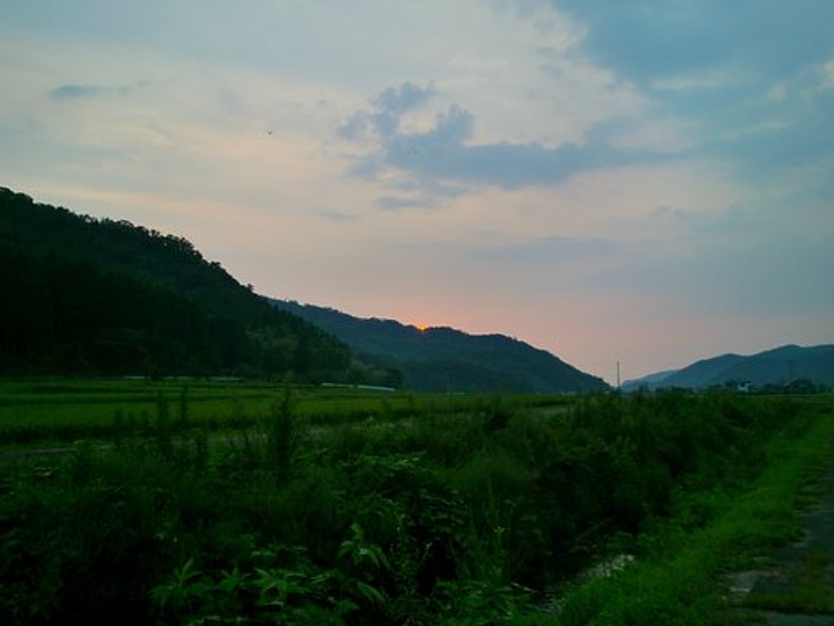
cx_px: 417
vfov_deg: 41.8
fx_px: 819
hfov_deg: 54.0
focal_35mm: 34
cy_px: 313
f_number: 2.8
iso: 64
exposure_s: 1/400
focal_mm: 5.58
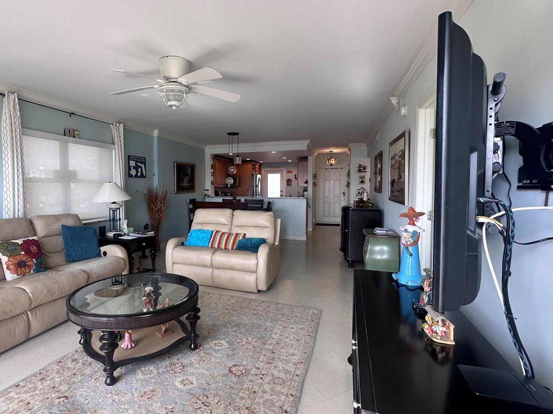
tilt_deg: -3.8
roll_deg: +0.3
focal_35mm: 19
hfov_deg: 83.7
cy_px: 201
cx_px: 224
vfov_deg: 68.7
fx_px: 303
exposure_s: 1/99
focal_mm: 2.22
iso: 64
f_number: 2.2
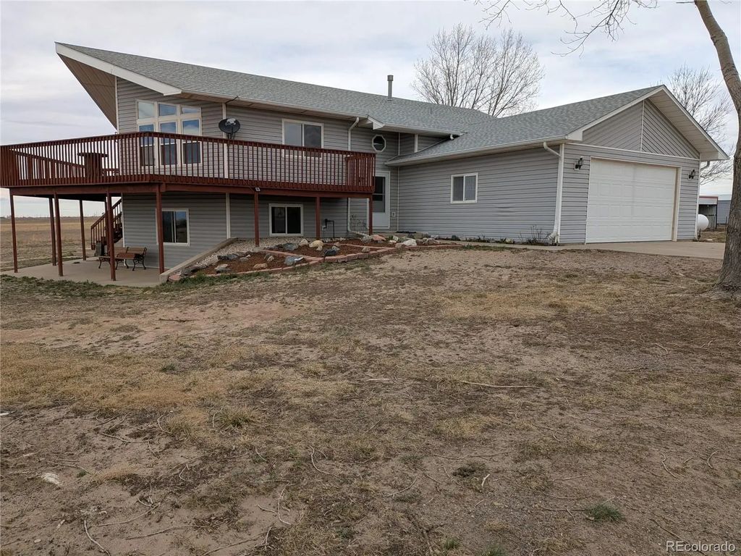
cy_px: 278
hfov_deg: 71.6
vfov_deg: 56.8
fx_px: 514
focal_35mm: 24
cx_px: 370
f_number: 1.7
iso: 29
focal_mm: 4.53
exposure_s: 1/1056
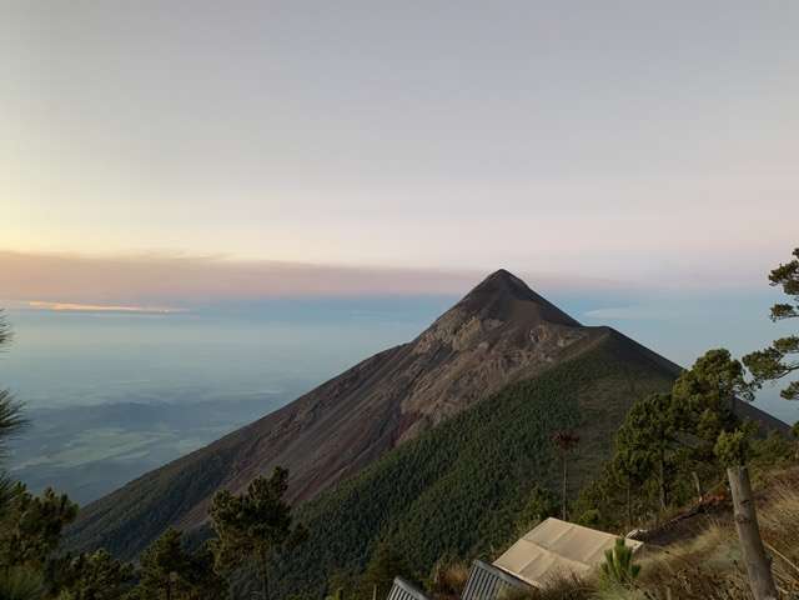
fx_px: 600
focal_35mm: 26
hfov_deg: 67.3
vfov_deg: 53.1
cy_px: 300
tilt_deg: +1.2
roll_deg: -1.6
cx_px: 400
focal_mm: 4.25
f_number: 1.8
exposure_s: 1/121
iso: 80
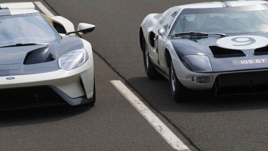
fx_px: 1926
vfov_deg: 4.5
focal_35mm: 271
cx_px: 70
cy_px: -31
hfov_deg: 8.0
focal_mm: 105
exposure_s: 1/3200
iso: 400
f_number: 6.3
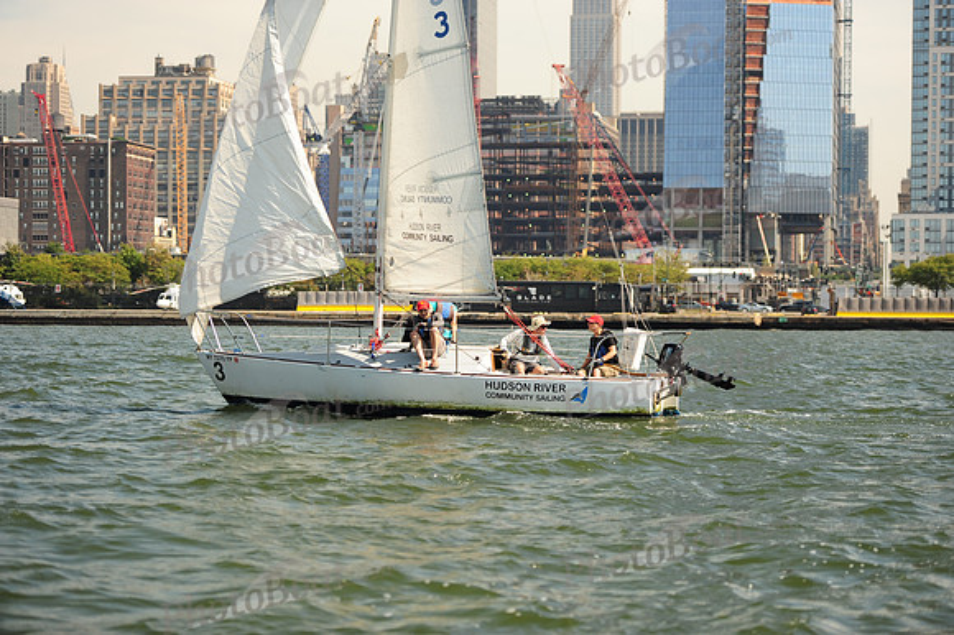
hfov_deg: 22.2
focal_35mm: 92
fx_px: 2437
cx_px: 477
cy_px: 318
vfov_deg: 14.8
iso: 320
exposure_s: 1/1250
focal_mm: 92
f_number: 2.8
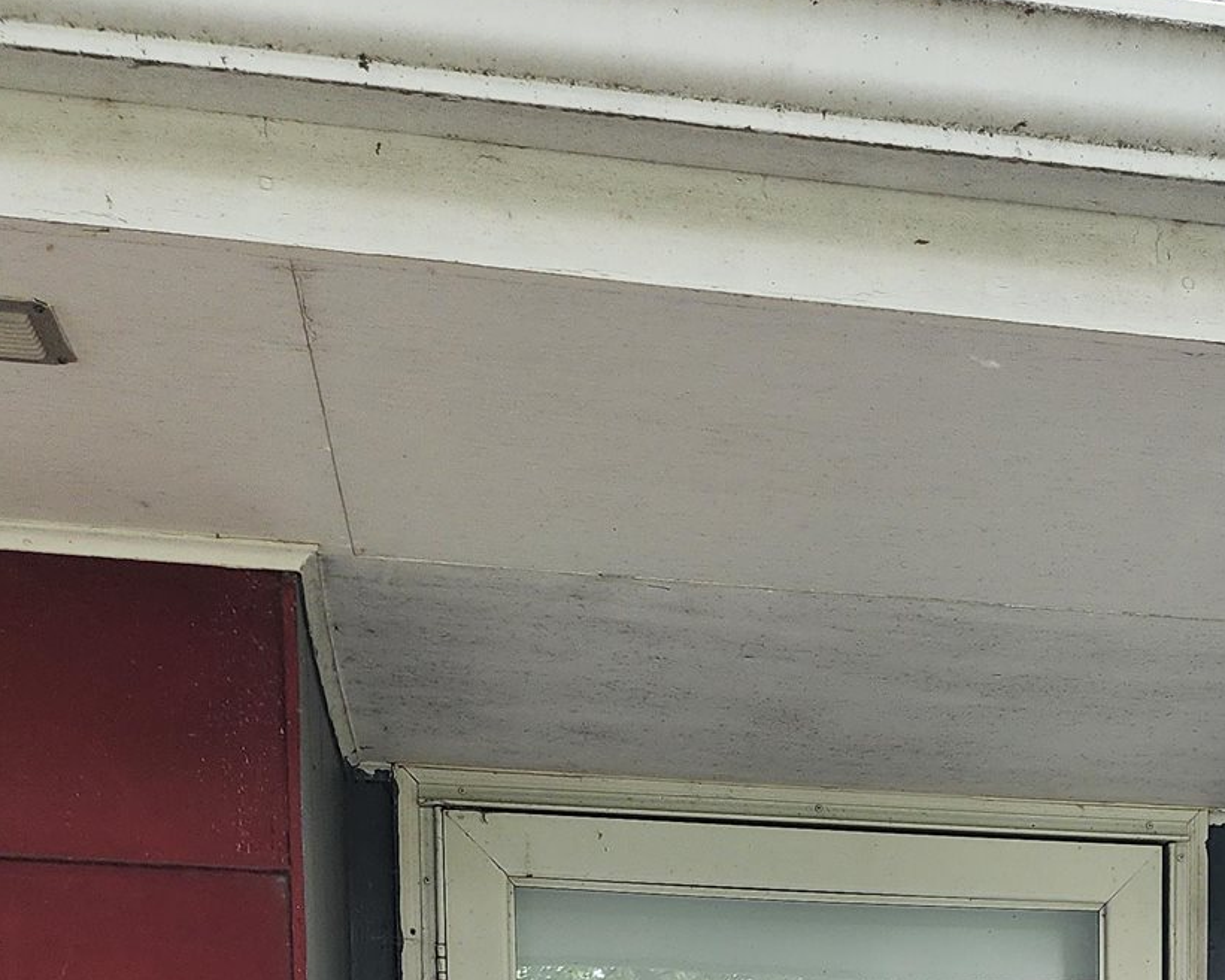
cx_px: 1024
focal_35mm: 63
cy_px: 1462
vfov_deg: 20.7
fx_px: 2284
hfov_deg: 29.2
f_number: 1.8
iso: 100
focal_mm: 6.4
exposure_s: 1/180
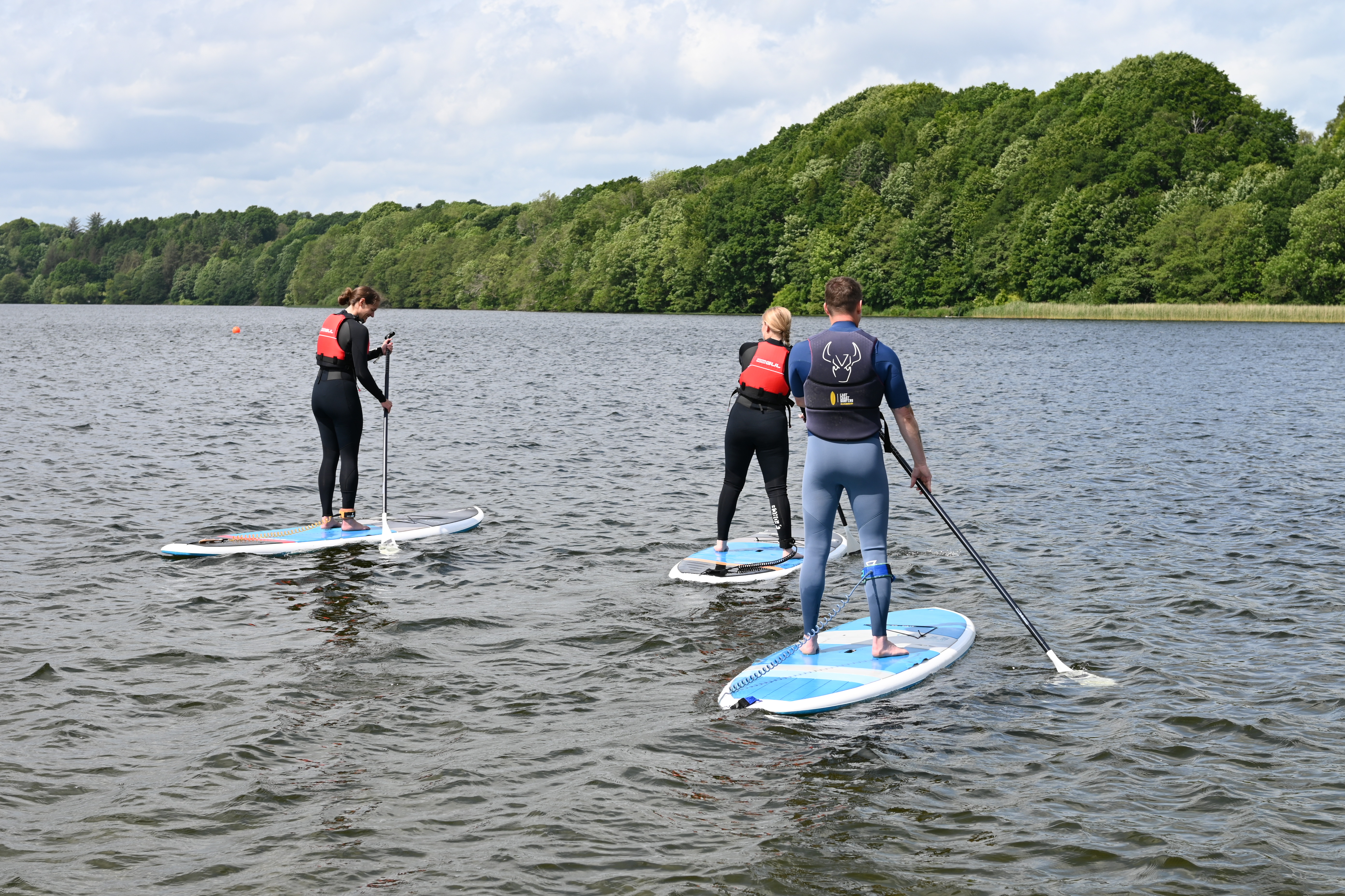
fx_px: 2241
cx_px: 672
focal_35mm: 60
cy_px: 448
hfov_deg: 33.4
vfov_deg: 22.6
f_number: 7.1
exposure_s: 1/400
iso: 100
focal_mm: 40
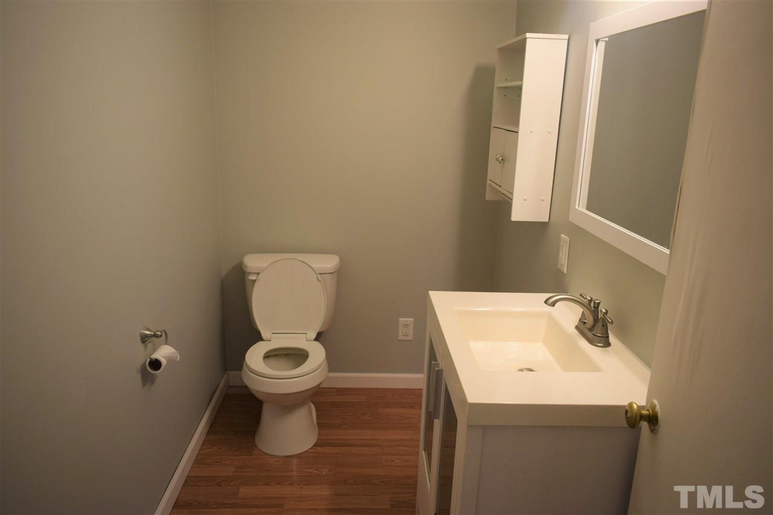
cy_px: 258
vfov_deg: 47.9
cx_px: 386
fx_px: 580
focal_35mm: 27
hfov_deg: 67.4
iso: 450
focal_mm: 18
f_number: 4
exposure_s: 1/60
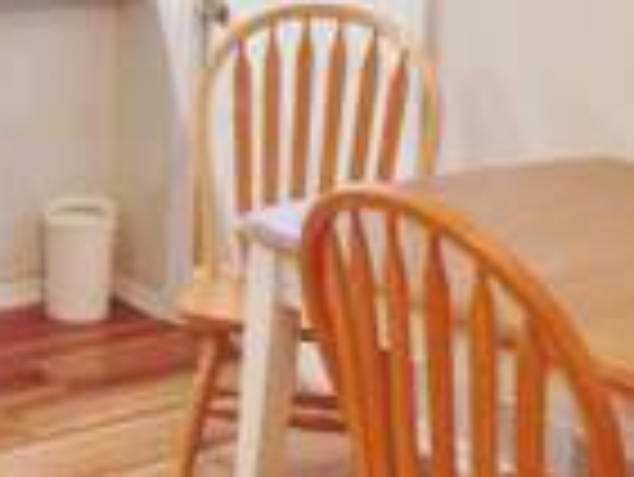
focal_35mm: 85
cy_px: 11
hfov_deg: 22.2
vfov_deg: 17.0
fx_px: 1558
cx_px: 13
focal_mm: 4.5
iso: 220
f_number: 3.1
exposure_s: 1/30
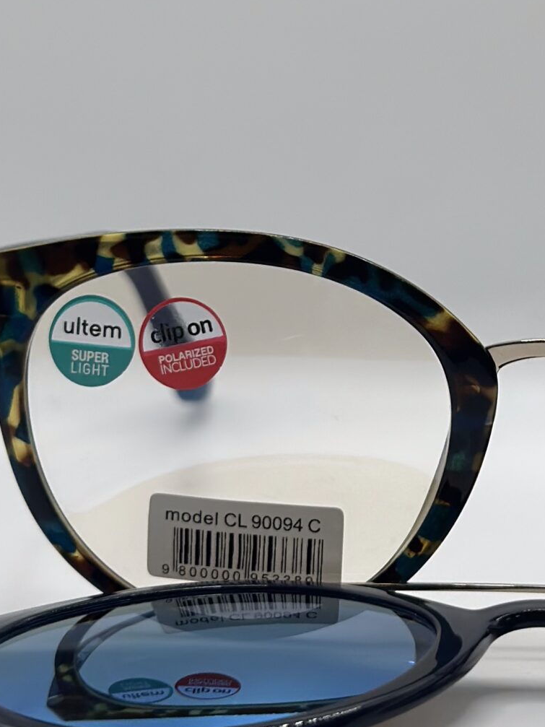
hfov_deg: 12.0
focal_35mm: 122
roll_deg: -0.3
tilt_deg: -10.0
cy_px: 200
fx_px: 2562
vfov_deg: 16.1
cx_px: 539
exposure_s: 1/785
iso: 80
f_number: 1.78
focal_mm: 6.86
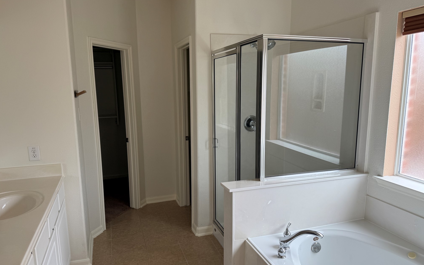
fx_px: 300
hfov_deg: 70.4
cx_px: 208
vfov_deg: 47.6
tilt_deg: -10.0
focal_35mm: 26
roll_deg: +0.2
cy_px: 140
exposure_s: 1/130
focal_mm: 6.76
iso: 50
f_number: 1.78
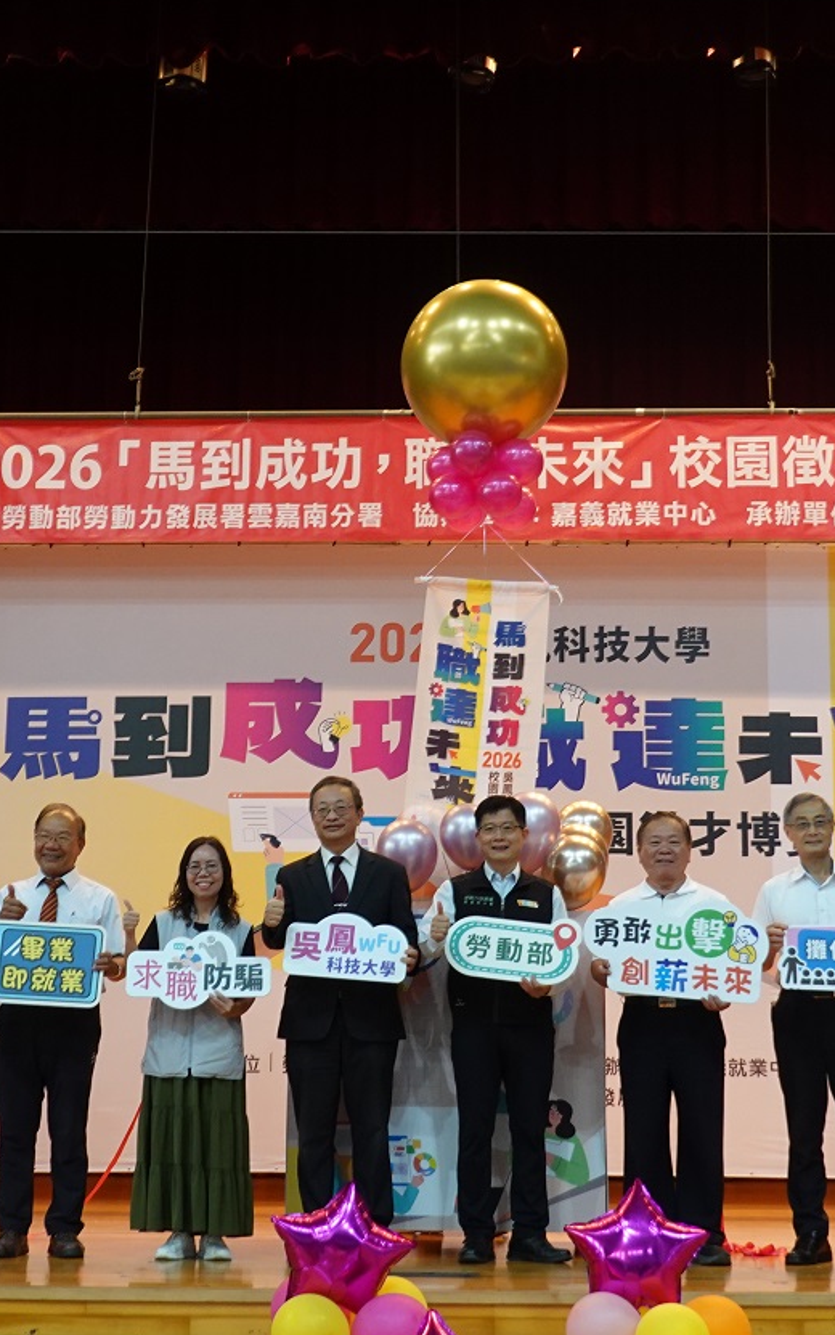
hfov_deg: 22.8
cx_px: 400
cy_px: 702
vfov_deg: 35.7
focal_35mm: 57
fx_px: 2074
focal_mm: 11.52
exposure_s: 1/40
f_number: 3.5
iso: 500
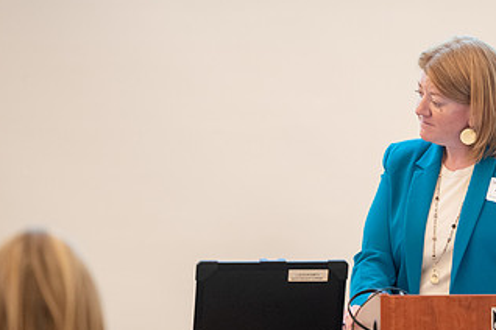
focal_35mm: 371
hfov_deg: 5.6
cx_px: 410
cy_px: 167
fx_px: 5111
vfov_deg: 3.7
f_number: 2.8
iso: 3200
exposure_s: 1/250
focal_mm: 200
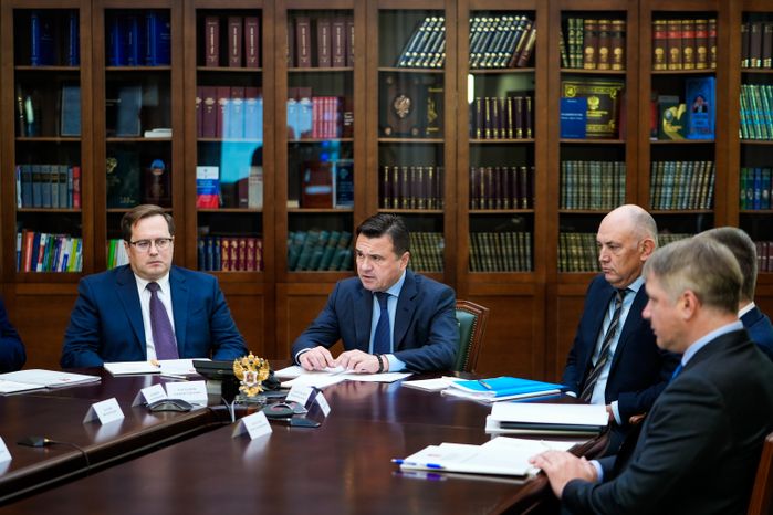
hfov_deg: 28.8
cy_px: 258
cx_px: 386
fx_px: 1503
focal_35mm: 70
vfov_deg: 19.5
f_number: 2.8
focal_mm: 70
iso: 800
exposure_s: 1/100
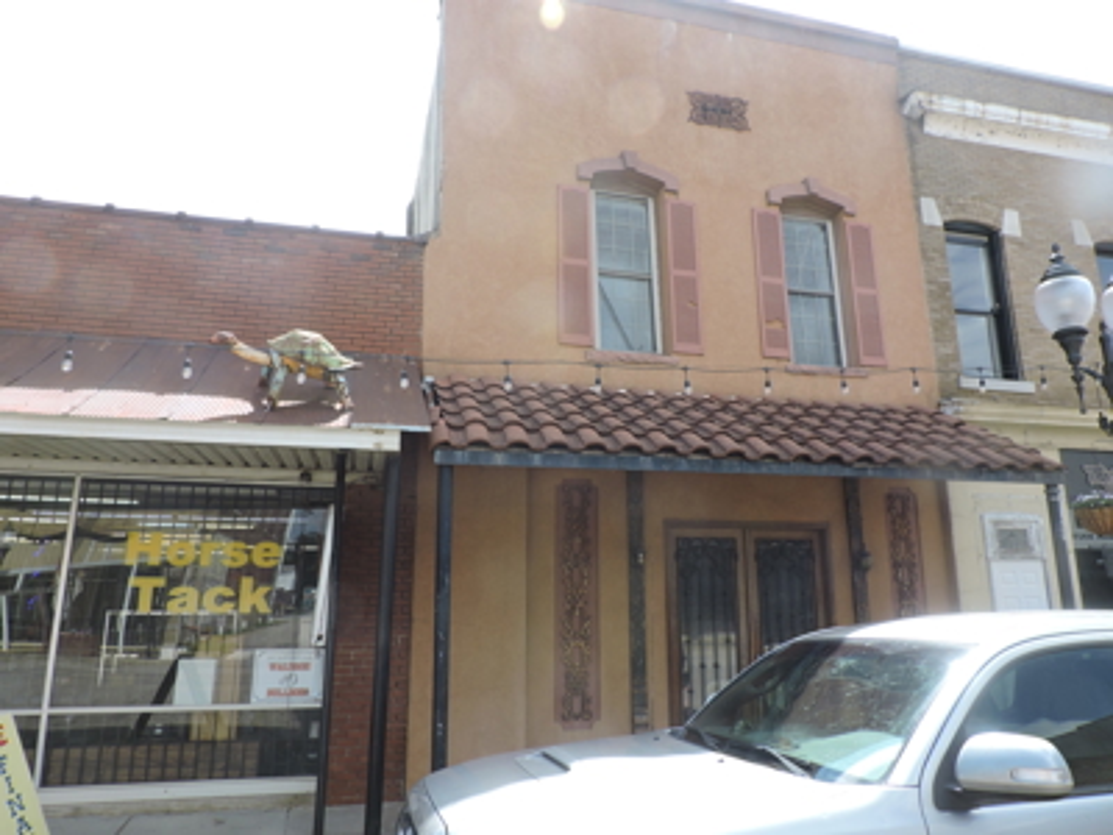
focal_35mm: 24
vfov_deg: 56.8
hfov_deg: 71.6
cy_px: 418
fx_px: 772
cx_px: 556
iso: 100
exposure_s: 1/500
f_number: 3
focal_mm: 4.3
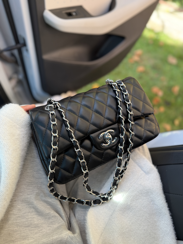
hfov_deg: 56.8
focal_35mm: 24
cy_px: 122
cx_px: 92
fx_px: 169
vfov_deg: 71.6
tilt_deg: -56.5
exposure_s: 1/121
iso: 100
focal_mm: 6.76
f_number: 1.78
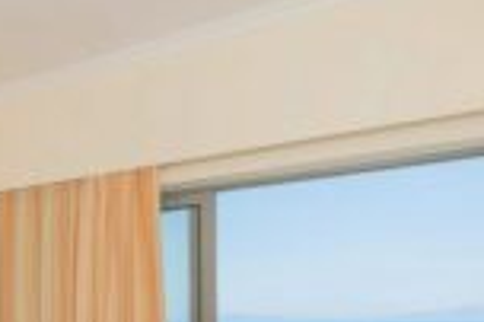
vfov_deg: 30.2
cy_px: 327
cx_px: -22
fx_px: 551
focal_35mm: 41
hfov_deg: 40.3
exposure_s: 1/180
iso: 140
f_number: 8
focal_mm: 15
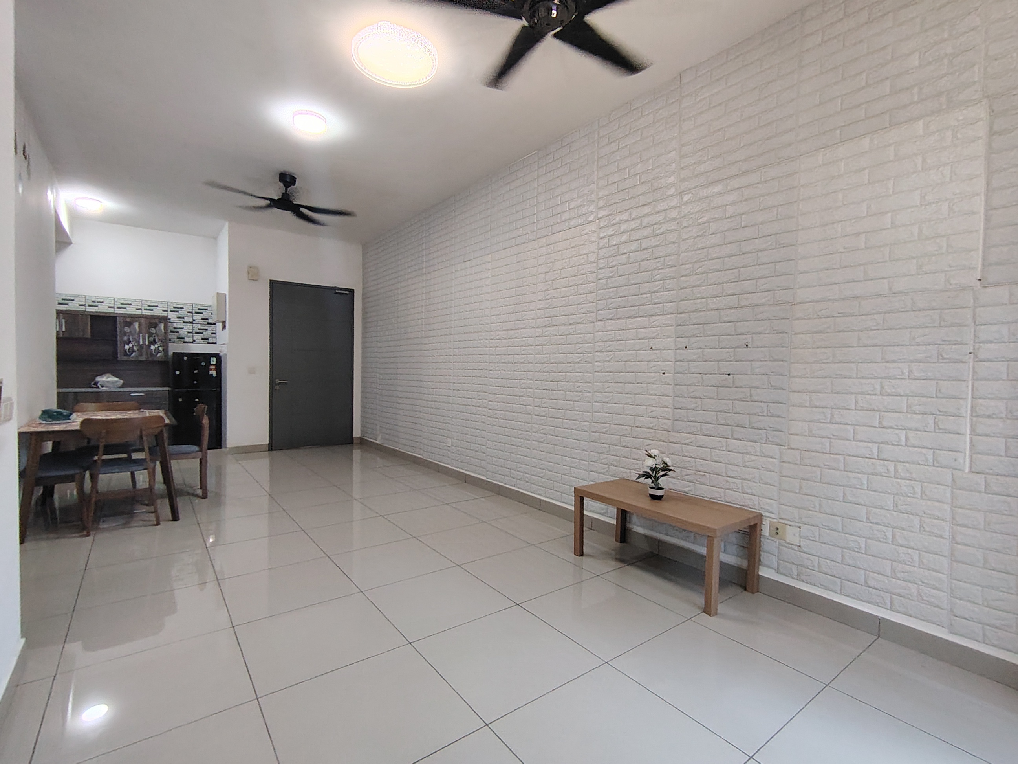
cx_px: 509
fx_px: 500
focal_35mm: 17
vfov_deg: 74.7
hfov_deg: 91.0
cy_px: 382
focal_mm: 1.43
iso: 354
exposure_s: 1/50
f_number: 2.2
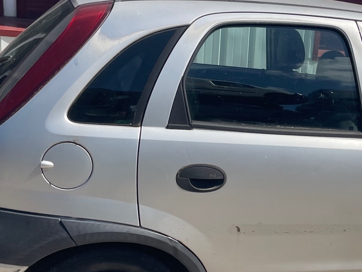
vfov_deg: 24.4
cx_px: 337
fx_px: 627
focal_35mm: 60
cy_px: 157
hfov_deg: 30.5
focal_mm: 4.2
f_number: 1.6
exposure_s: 1/3205
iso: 32
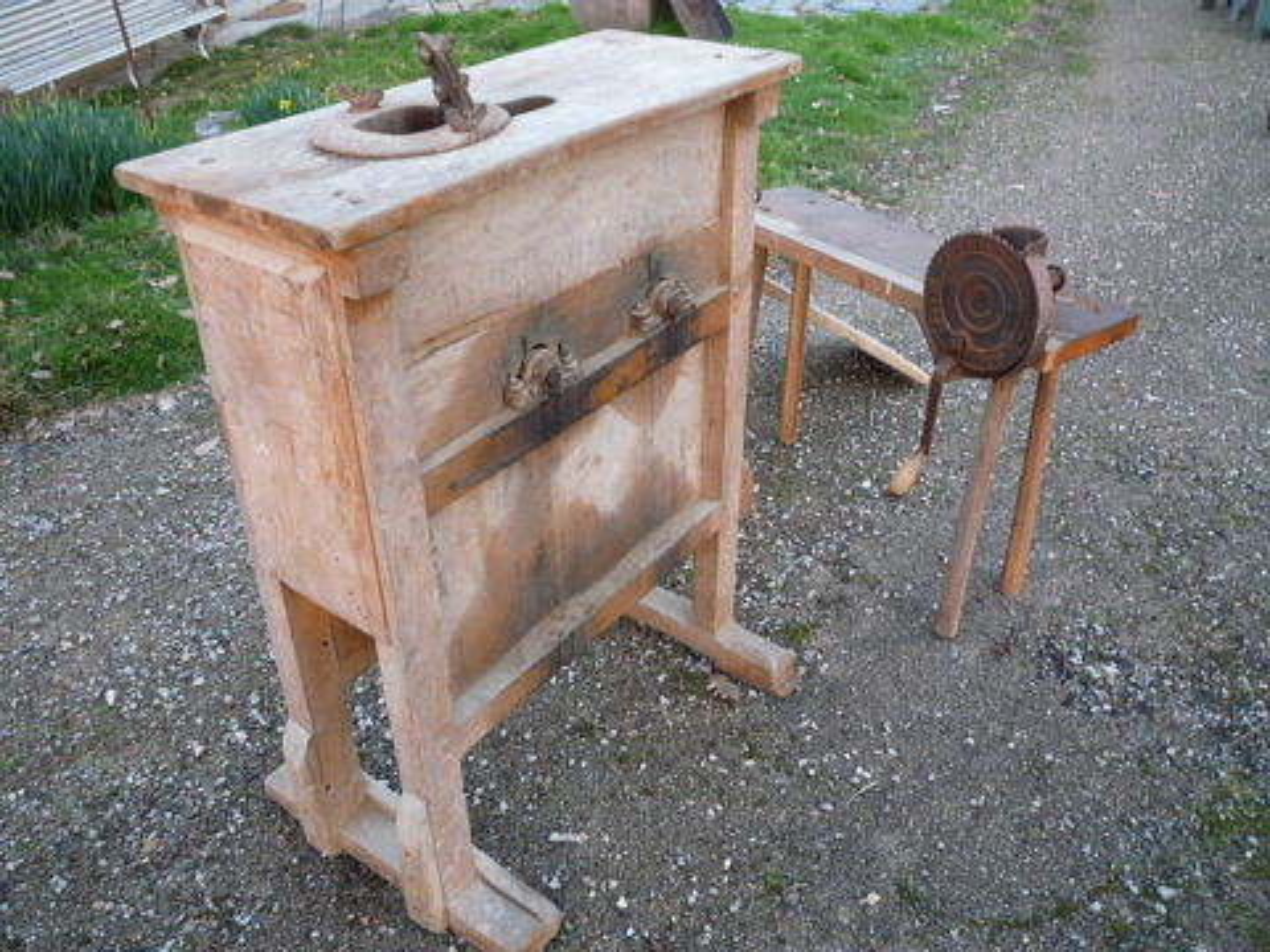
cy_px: 476
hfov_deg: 60.0
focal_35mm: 30
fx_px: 1101
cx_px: 635
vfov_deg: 46.8
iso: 160
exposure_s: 1/30
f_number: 3.3
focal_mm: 5.2
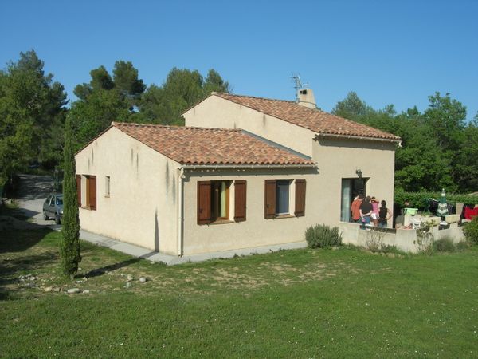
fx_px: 525
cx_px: 239
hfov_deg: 49.0
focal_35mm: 38
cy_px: 180
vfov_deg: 37.7
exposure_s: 1/762
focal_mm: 7.8
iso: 64
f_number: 4.8
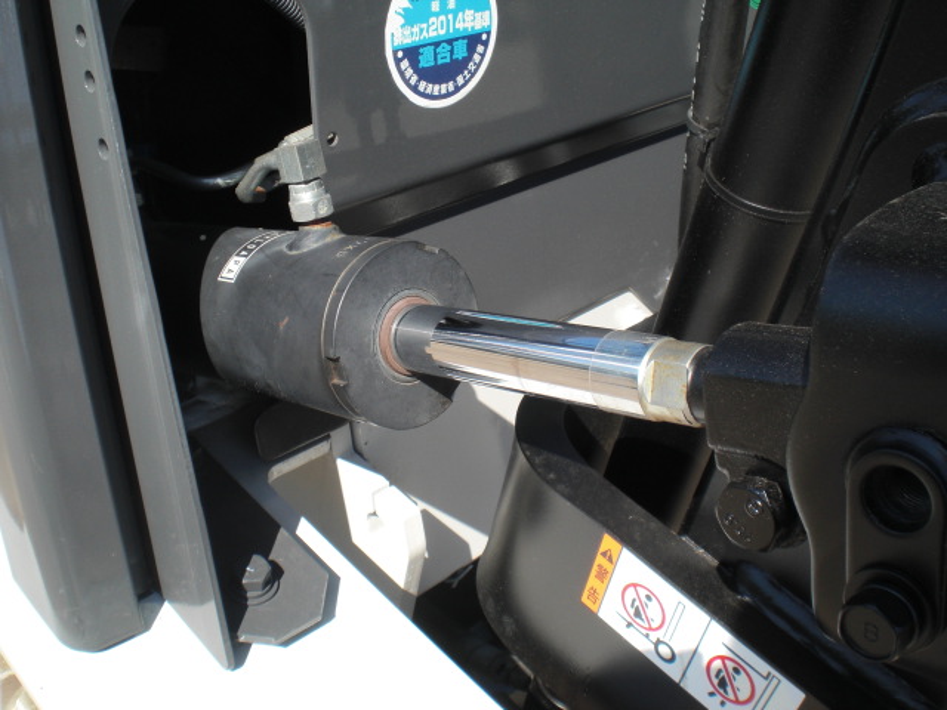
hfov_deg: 49.0
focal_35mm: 38
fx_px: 1040
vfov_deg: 37.7
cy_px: 355
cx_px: 474
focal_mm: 6.3
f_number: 5.6
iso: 64
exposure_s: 1/250
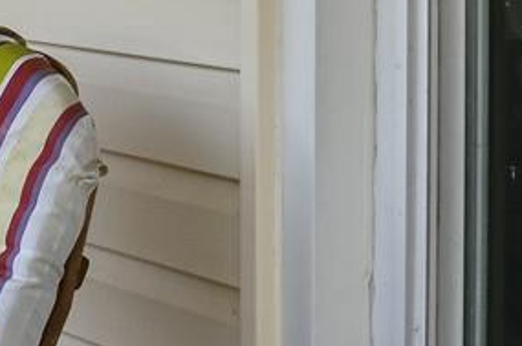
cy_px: -75
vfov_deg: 11.6
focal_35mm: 115
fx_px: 1665
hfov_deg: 11.9
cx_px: -930
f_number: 6.3
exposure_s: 1/320
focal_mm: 16
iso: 100
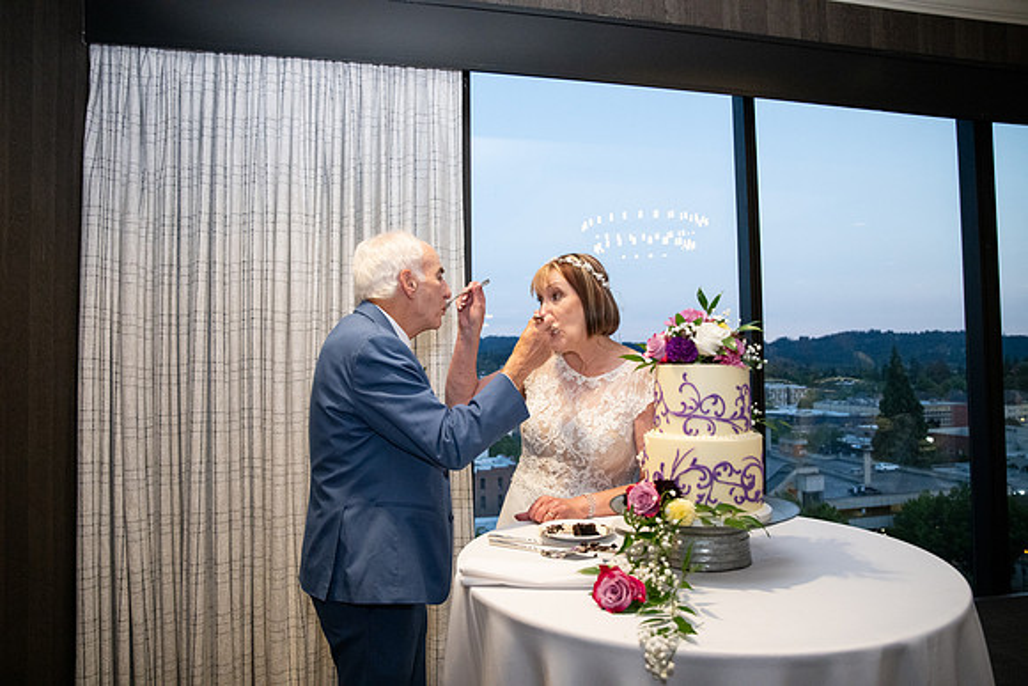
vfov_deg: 53.2
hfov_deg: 73.7
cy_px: 343
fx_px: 685
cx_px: 514
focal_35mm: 24
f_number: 4
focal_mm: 24
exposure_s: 1/320
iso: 2500
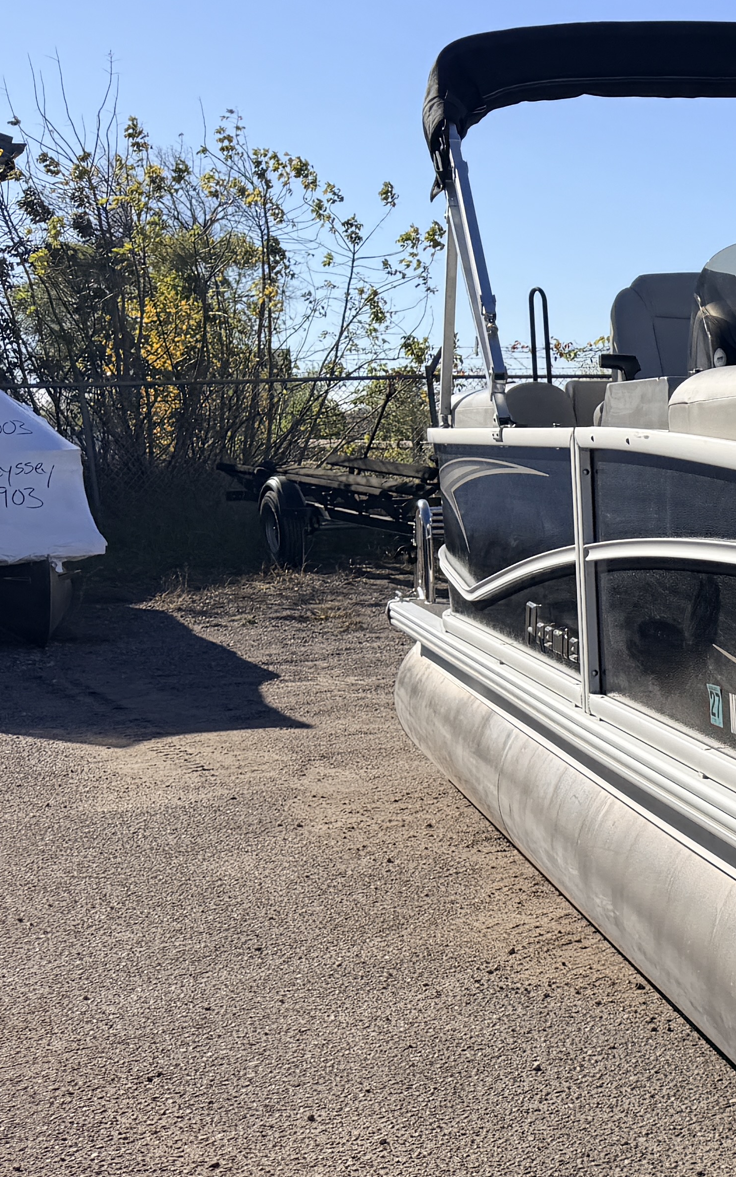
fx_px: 1957
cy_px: 589
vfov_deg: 33.5
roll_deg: +2.7
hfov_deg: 17.8
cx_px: 1251
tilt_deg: -3.2
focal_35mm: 61
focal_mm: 6.76
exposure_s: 1/6173
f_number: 1.78
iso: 80
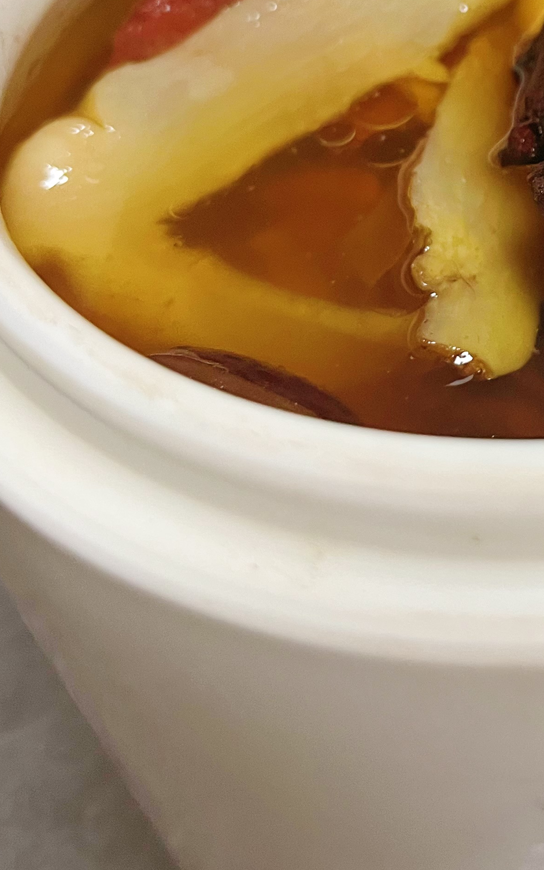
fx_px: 1399
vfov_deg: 33.5
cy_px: 171
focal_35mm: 59
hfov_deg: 20.8
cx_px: 620
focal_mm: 5.1
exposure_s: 1/50
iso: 200
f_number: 1.6
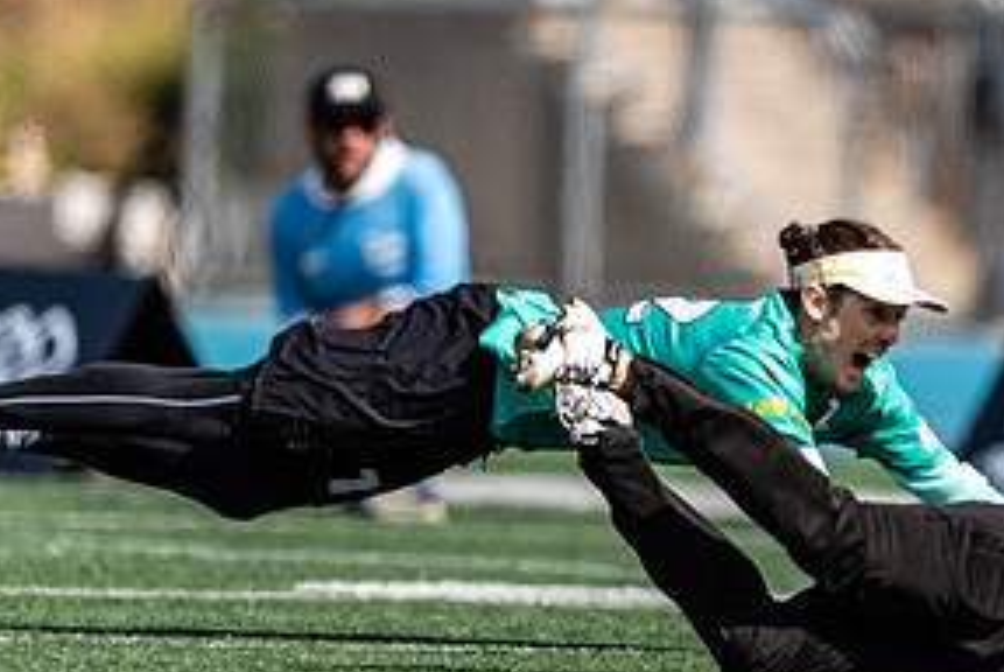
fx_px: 30094
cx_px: 884
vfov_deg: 1.3
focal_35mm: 1078
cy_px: 255
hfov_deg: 1.9
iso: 100
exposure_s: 1/3200
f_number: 2.8
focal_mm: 400
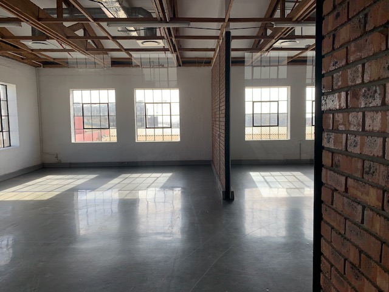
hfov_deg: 67.3
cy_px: 146
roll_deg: +0.0
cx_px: 194
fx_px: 292
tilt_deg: -3.5
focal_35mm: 26
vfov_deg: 53.1
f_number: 1.8
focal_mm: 4.25
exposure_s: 1/555
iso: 25
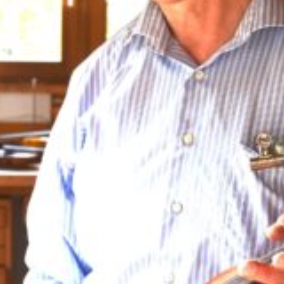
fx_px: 1327
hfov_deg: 12.2
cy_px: 148
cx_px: 105
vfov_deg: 12.2
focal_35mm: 143
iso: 360
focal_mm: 35
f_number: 5.6
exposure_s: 1/125
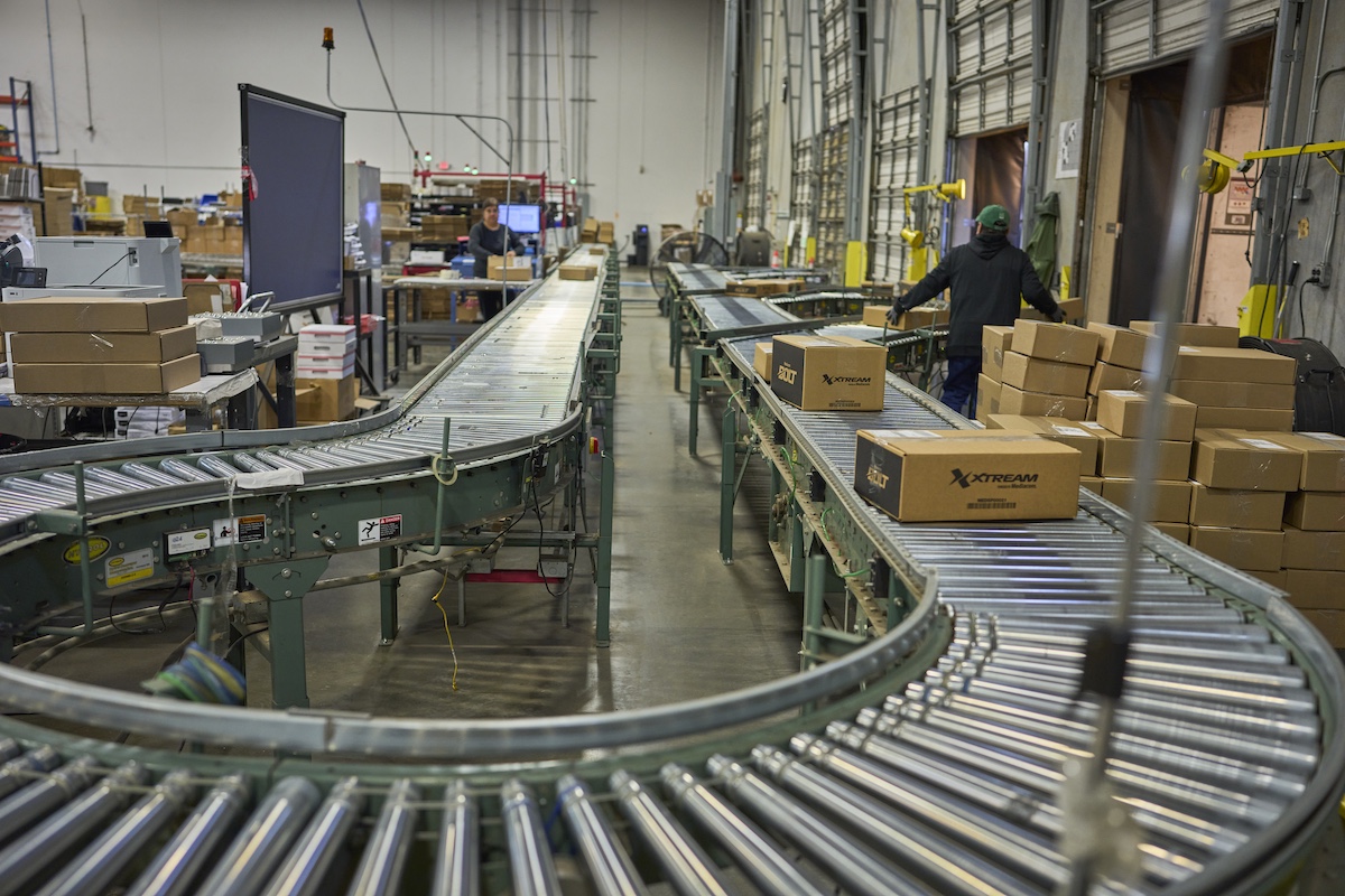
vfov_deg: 37.9
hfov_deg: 54.4
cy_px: 448
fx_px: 1308
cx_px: 672
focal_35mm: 35
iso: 640
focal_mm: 35
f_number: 2.2
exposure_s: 1/100
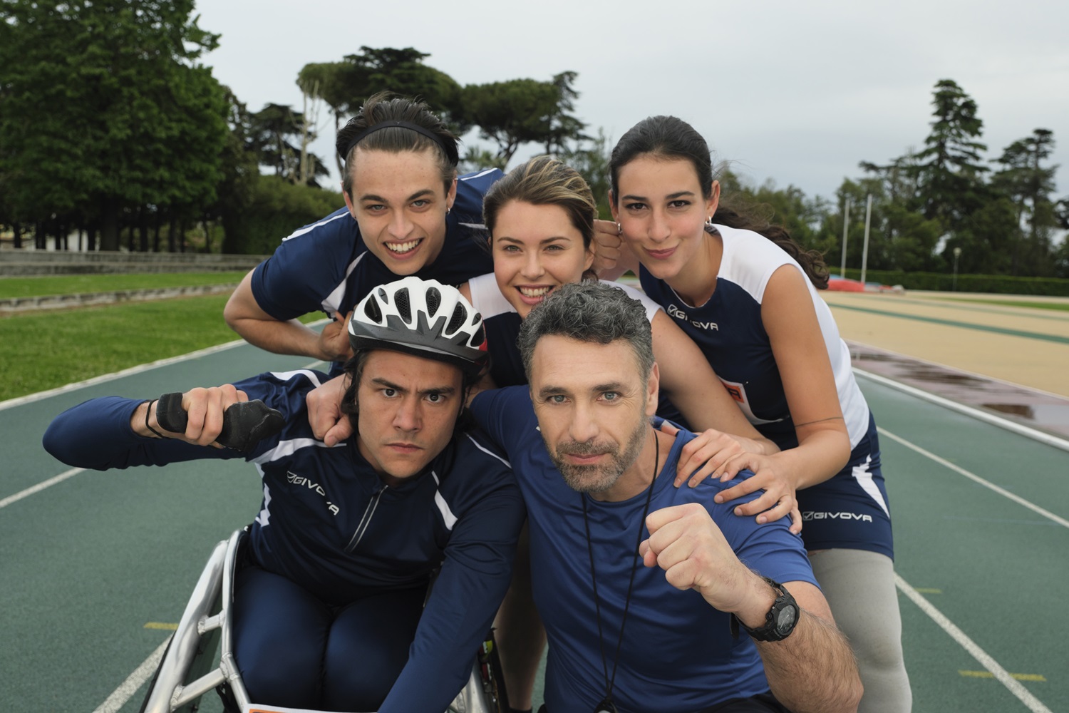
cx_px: 534
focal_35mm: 39
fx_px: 1158
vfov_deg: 34.2
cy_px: 356
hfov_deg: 49.6
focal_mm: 25.7
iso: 800
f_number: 5.6
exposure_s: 1/200
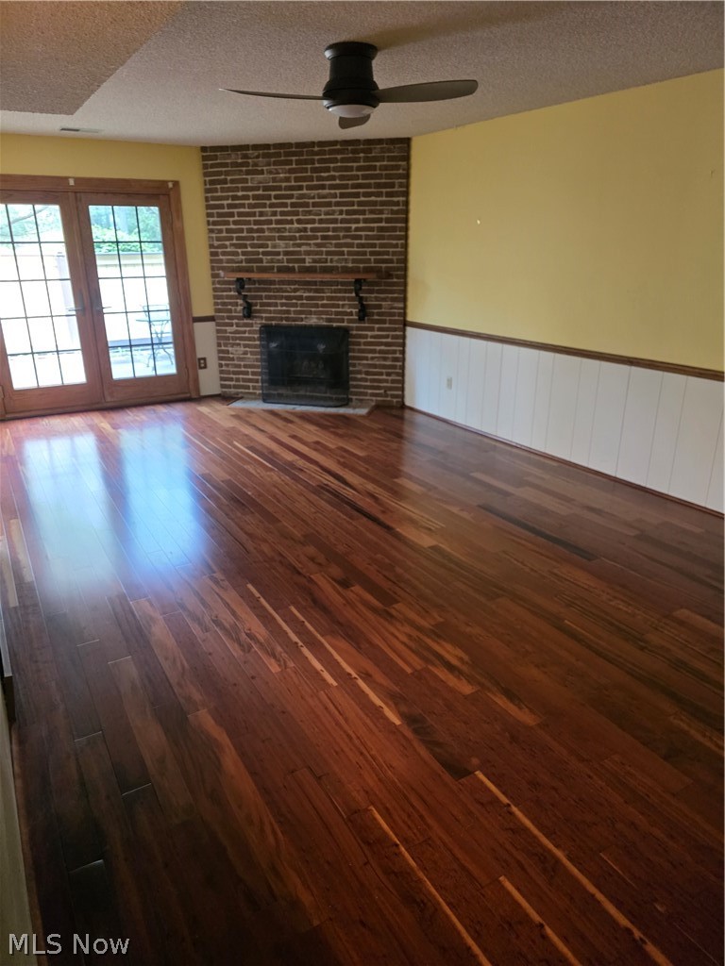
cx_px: 362
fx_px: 642
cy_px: 483
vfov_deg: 73.9
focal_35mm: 23
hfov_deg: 58.9
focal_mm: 6.3
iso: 800
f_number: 1.7
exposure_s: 1/120
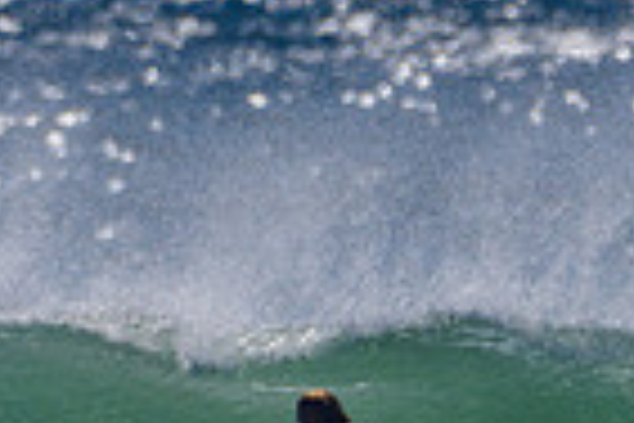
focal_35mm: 2362
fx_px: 41594
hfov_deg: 0.9
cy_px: 597
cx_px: 222
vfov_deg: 0.6
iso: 100
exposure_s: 1/2000
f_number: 5.6
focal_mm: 500
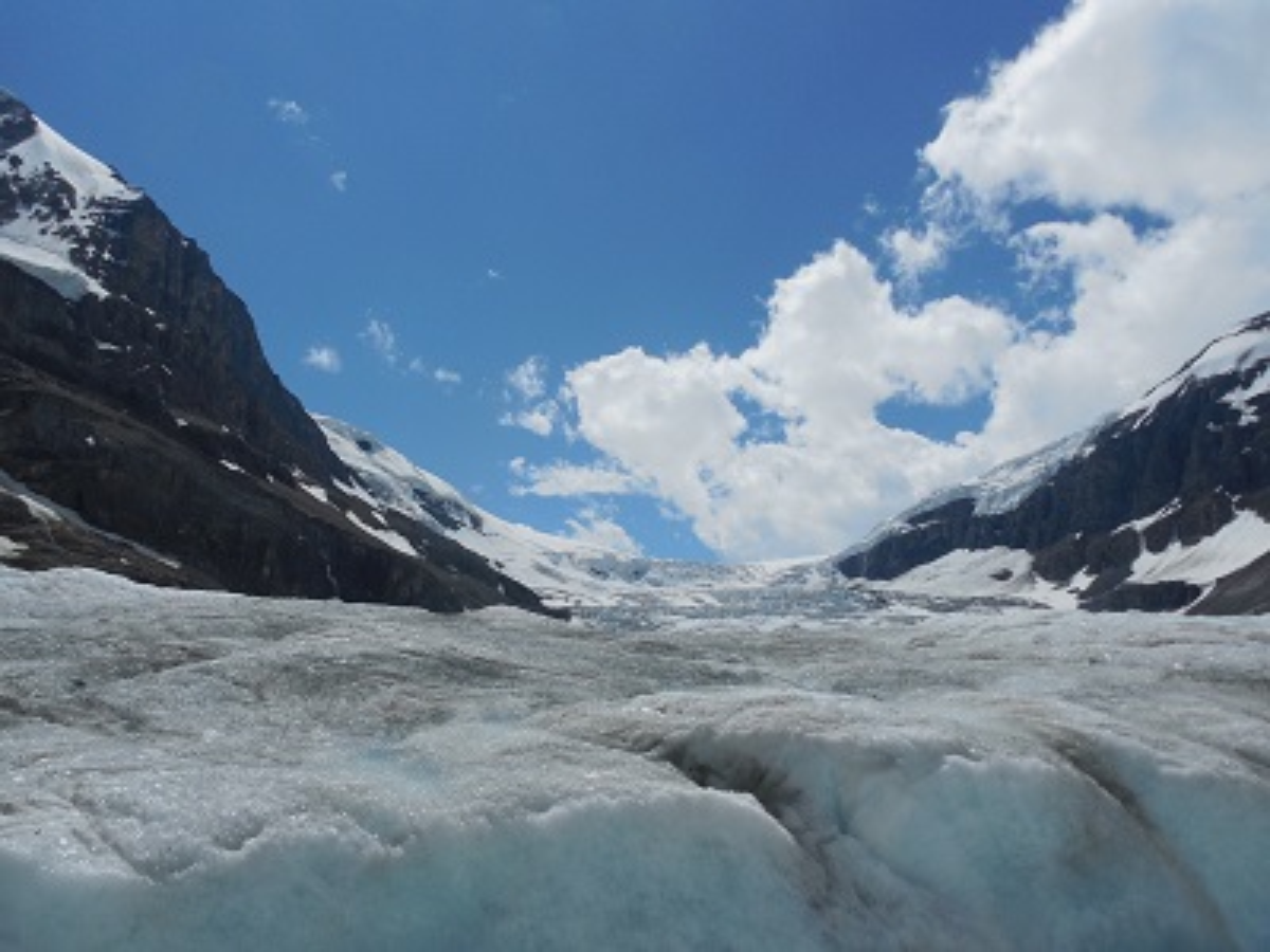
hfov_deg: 69.4
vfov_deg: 54.9
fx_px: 917
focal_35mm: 25
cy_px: 476
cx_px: 635
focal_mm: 4.5
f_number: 6.6
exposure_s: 1/1250
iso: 125
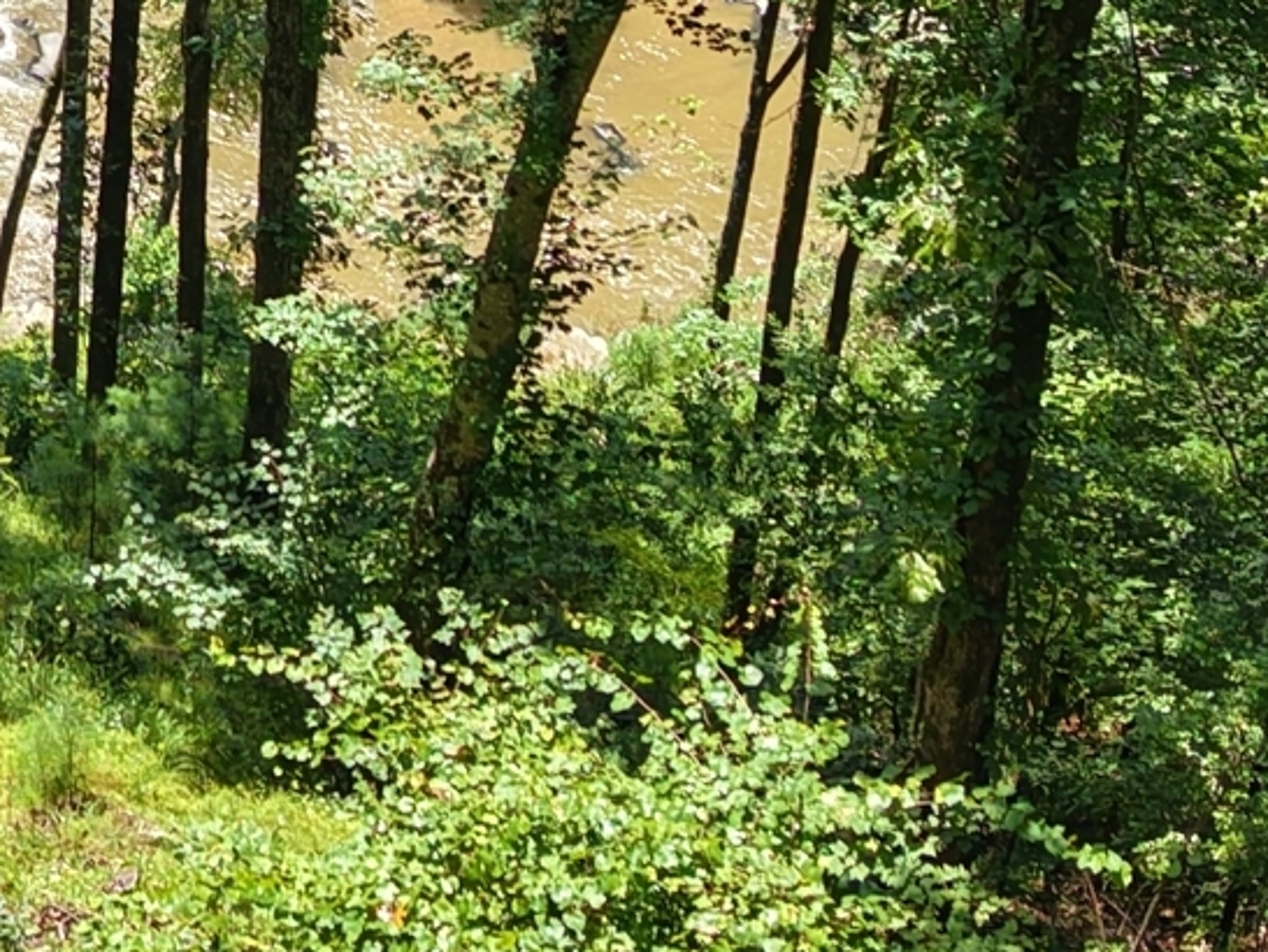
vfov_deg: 10.4
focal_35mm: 135
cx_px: -279
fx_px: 4947
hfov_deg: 14.1
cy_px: -669
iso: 100
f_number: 1.8
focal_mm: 8.67
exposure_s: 1/800
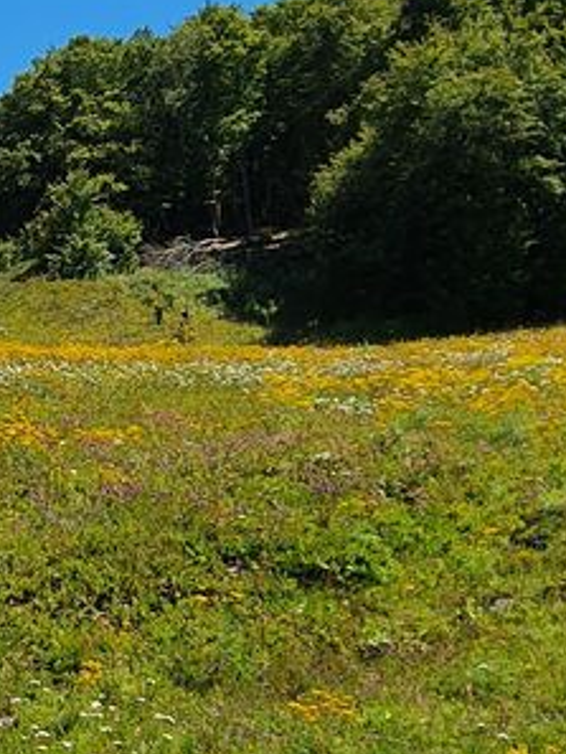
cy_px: 411
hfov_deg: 20.7
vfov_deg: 27.8
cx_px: 81
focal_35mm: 70
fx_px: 1525
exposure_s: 1/916
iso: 50
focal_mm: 1.8
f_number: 2.2
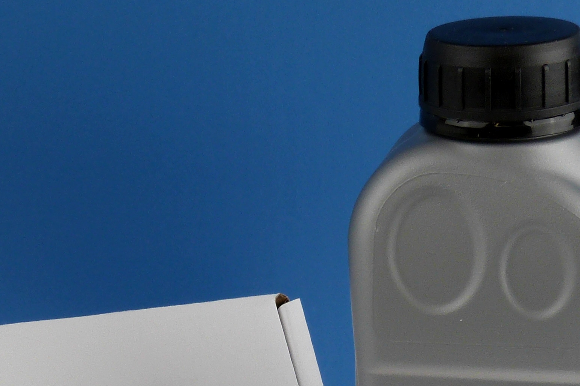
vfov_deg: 9.4
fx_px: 2304
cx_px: 243
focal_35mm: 143
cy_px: 539
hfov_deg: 14.3
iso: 100
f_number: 3.6
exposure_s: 1/100
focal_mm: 9.4
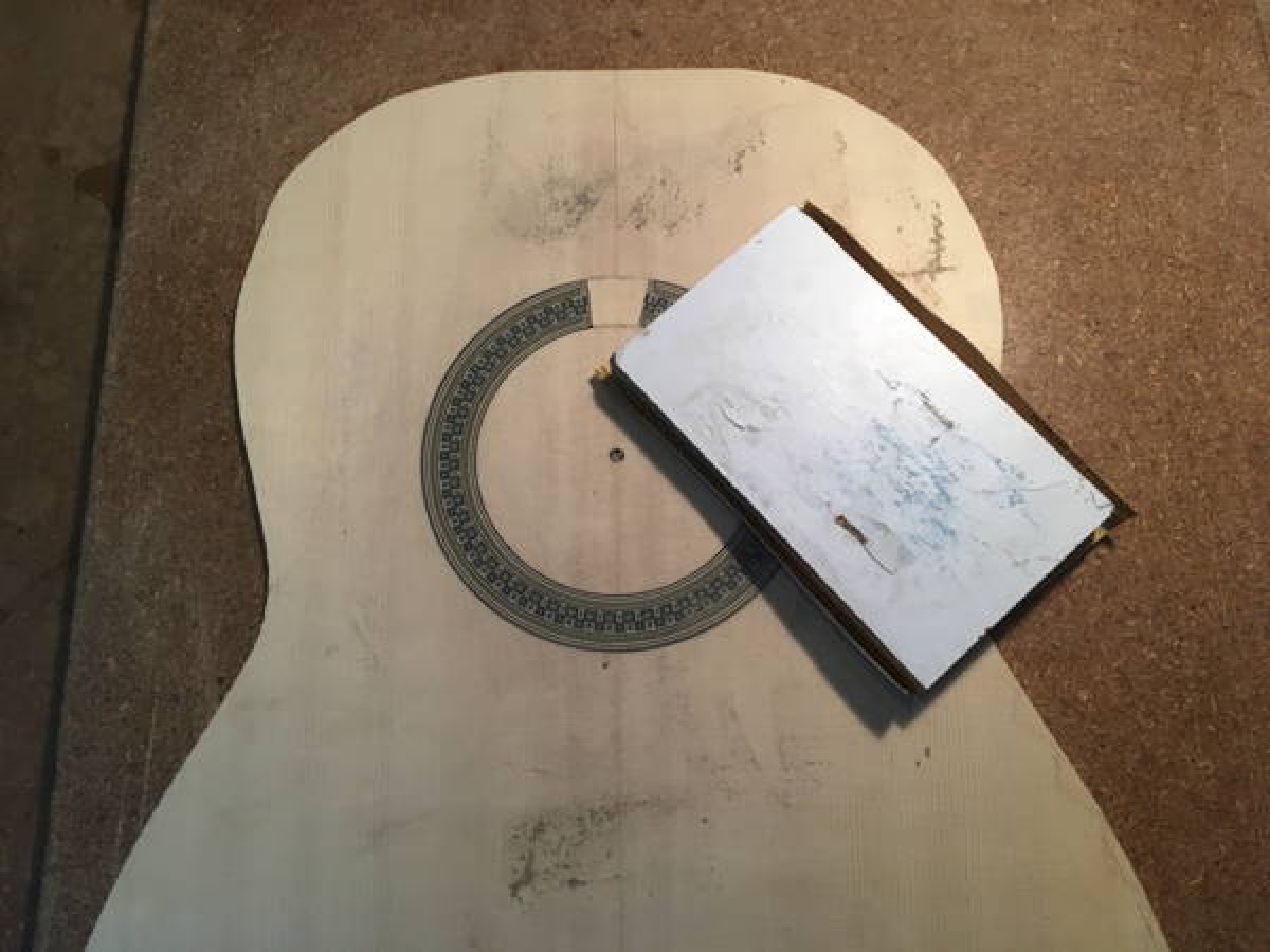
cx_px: 635
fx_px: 1064
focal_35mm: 29
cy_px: 476
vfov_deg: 48.2
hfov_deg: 61.7
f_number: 2.2
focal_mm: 4.15
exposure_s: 1/33
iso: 32
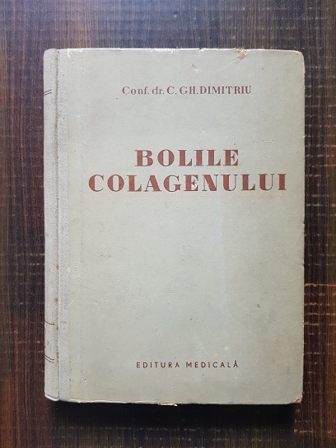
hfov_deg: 53.1
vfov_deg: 67.3
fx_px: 336
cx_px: 168
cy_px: 224
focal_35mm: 26
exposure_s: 1/30
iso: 200
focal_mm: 4.3
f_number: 1.7
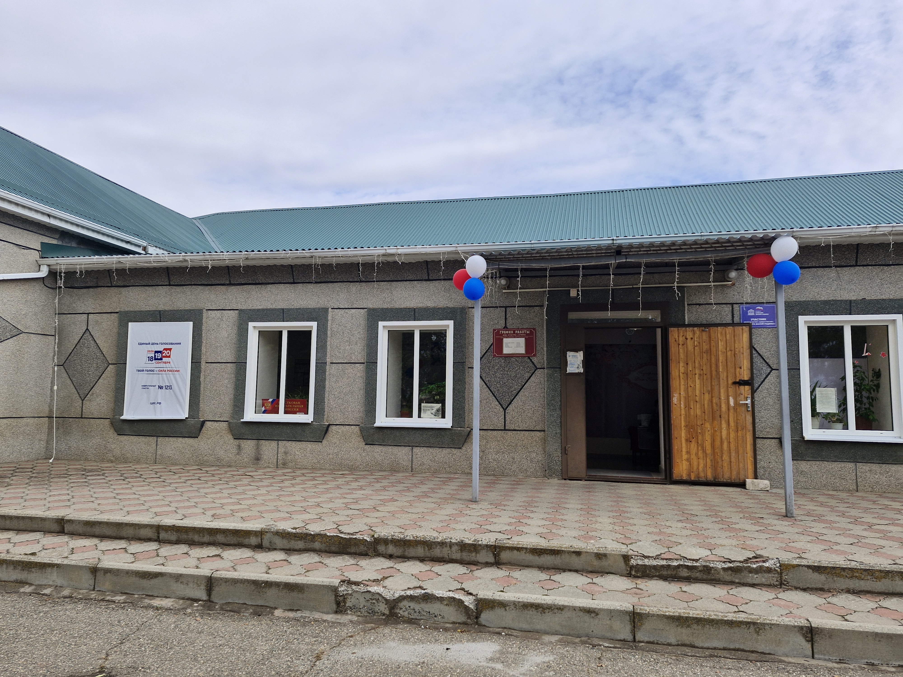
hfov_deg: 73.9
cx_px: 452
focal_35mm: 23
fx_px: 600
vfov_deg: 58.9
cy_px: 338
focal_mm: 5.54
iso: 50
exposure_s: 1/1348
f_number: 1.8
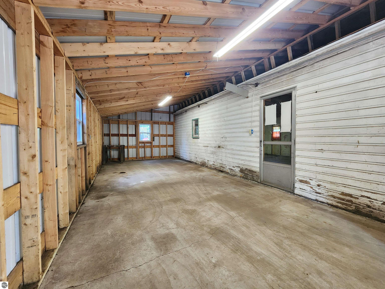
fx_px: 145
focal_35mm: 13
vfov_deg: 89.9
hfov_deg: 106.2
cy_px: 144
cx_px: 192
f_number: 2.2
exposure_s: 1/60
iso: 250
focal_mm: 2.2
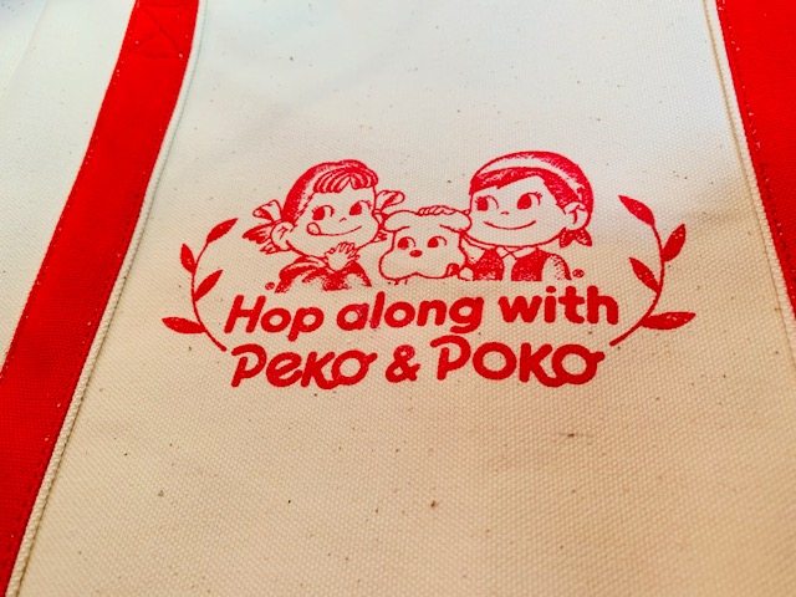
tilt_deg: -60.0
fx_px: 598
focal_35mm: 26
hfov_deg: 67.3
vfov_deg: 53.1
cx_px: 398
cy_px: 298
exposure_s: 1/50
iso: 100
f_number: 1.8
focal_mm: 4.25
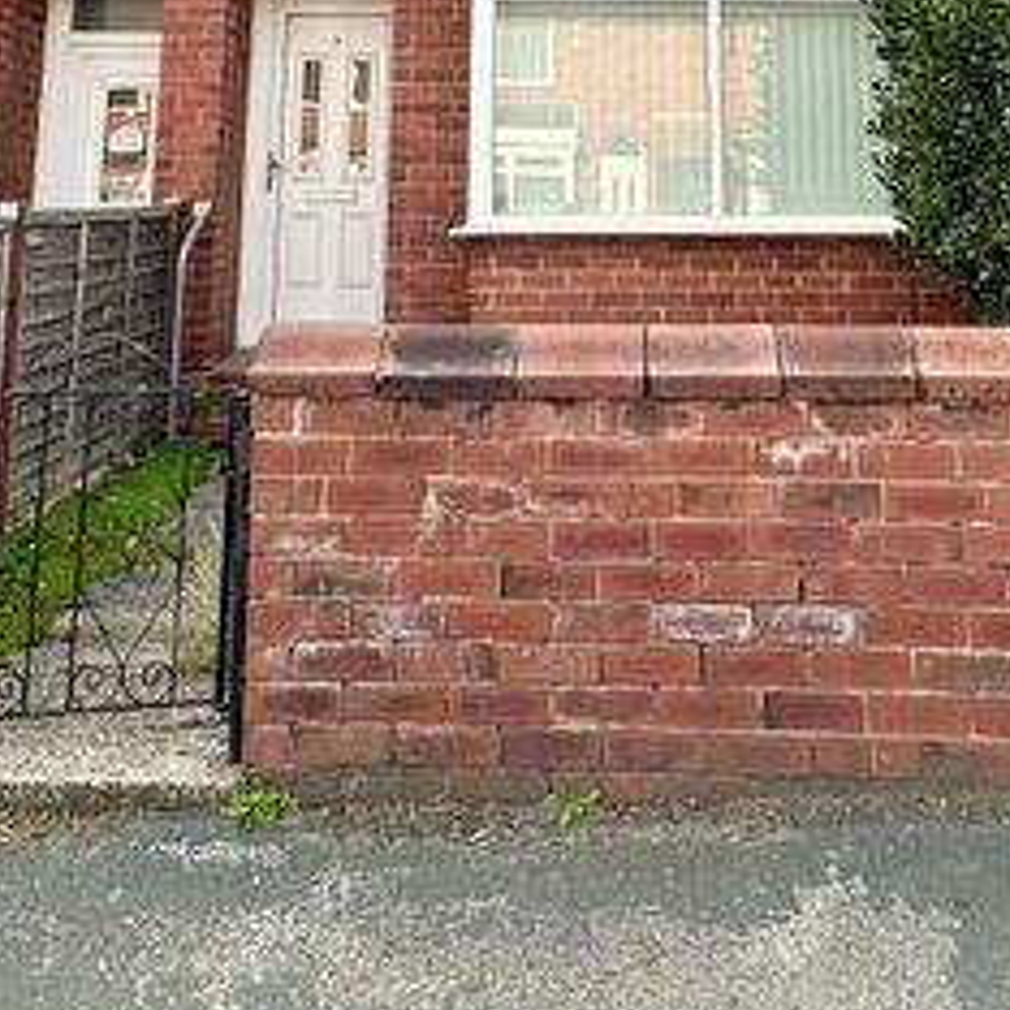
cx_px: 570
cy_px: -6
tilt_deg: +10.8
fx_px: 1221
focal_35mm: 37
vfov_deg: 39.5
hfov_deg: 44.8
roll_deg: +0.4
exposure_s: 1/324
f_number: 2.2
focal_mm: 2.22
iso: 40
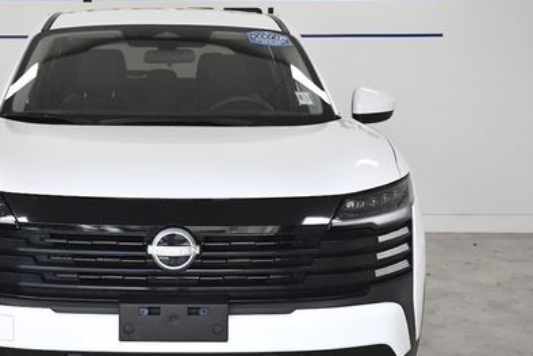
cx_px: 170
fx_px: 963
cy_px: 194
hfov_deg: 30.7
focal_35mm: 65
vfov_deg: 20.9
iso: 2500
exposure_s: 1/2000
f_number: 4.5
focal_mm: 27
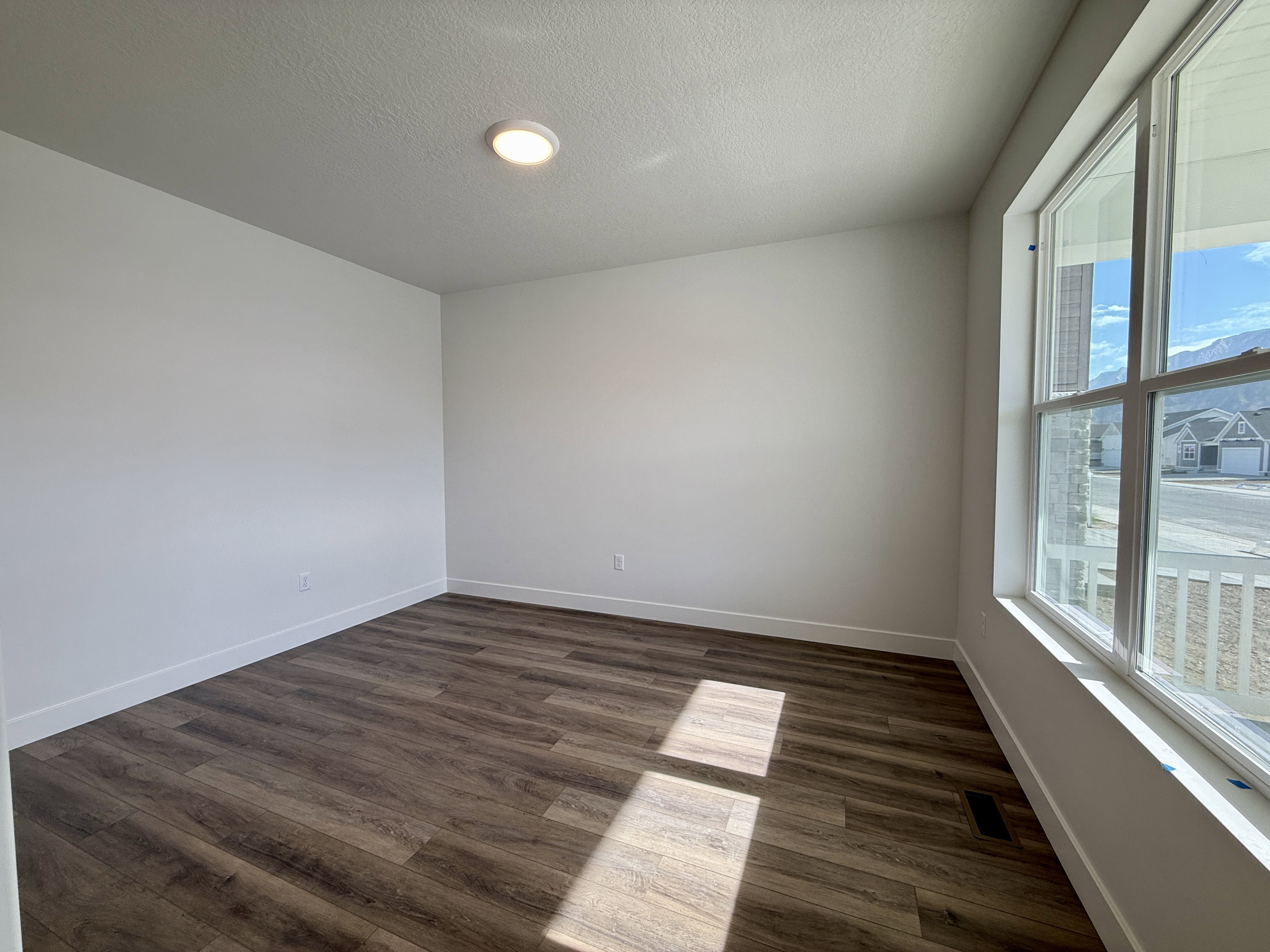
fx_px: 514
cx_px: 635
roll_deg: +0.4
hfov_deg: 102.1
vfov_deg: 85.7
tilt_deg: -2.0
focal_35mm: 14
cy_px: 476
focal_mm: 2.22
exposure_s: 1/120
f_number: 2.2
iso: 64
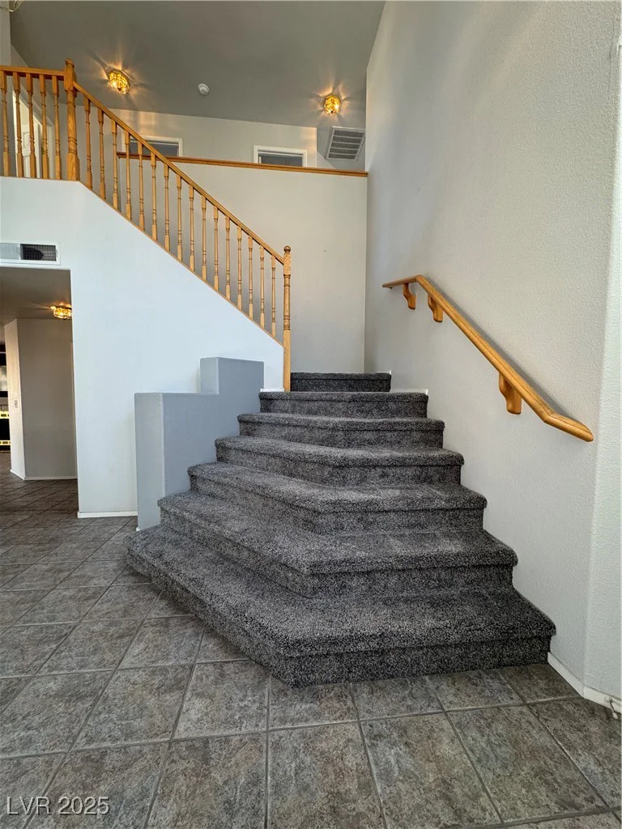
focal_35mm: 14
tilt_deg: -4.1
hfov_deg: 85.7
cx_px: 311
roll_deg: -0.6
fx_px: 335
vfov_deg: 102.1
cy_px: 414
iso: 160
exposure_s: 1/120
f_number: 2.2
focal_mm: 2.22
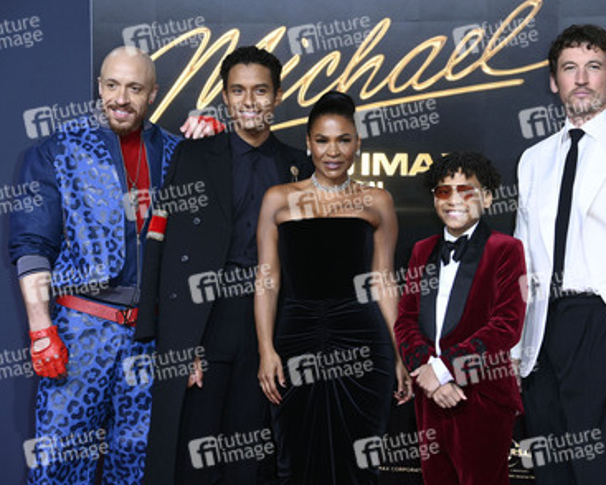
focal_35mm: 106
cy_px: 242
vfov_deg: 14.5
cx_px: 353
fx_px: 1902
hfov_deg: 18.1
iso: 500
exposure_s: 1/250
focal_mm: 92
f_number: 5.6
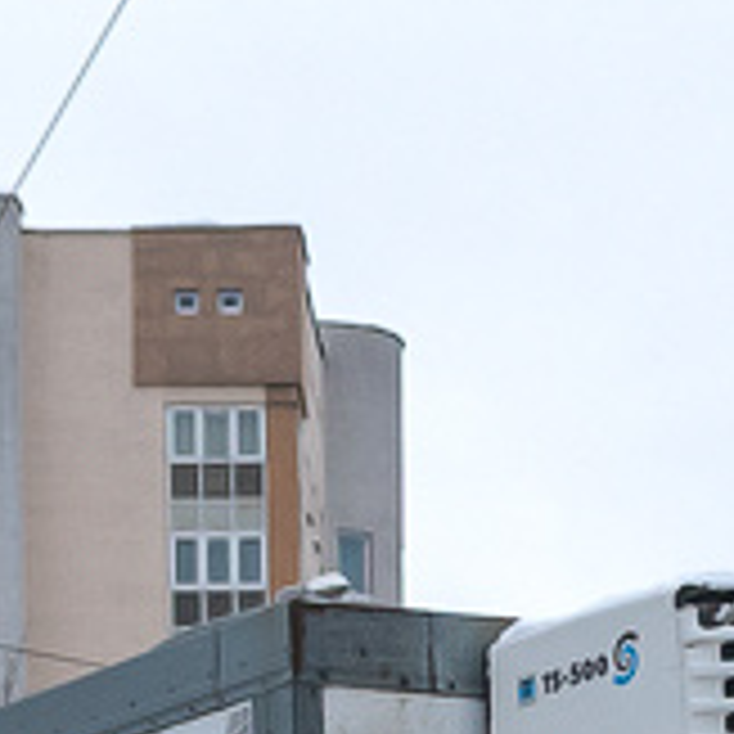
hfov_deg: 8.7
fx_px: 4729
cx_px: 1040
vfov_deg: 8.5
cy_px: 1337
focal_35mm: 197
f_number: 5.6
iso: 400
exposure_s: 1/1250
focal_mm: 21
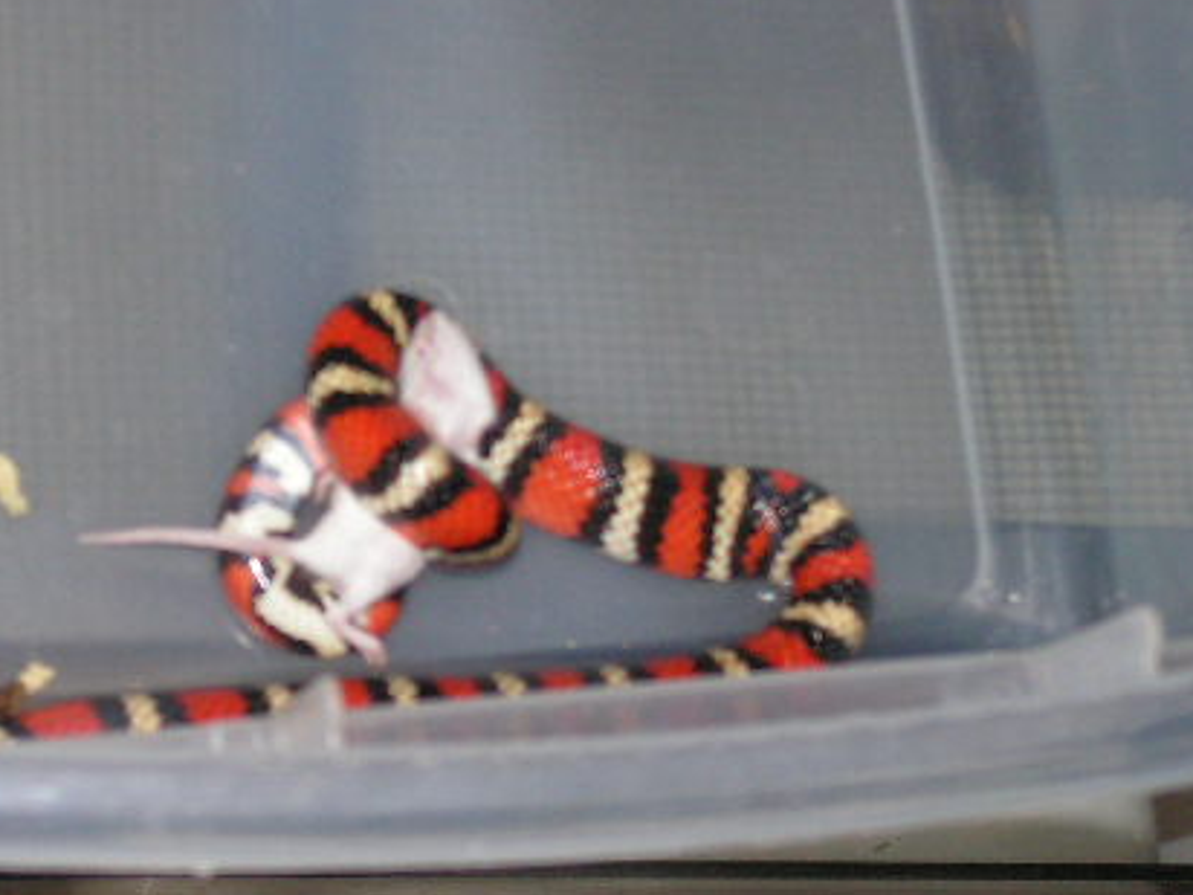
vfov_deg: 12.9
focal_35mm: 115
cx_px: 437
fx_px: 3963
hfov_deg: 17.1
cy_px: 579
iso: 200
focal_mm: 12.4
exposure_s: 1/80
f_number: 3.3
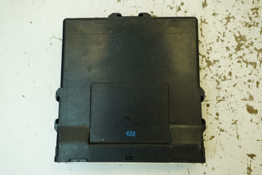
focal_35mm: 34
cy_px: 88
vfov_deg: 38.9
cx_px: 131
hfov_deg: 55.8
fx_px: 247
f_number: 4
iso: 100
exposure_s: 1/60
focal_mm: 23
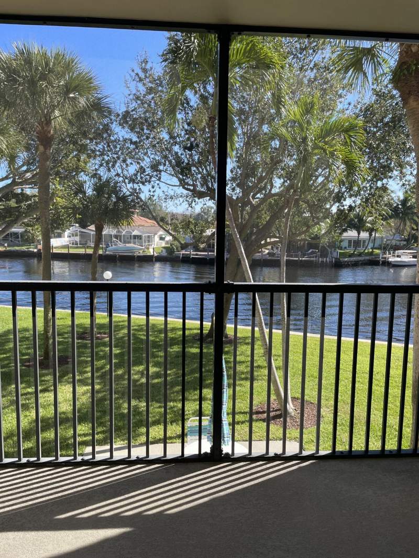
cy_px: 279
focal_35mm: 26
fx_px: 419
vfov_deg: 67.3
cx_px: 210
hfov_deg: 53.1
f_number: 1.6
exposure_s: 1/790
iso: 32
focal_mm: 4.2
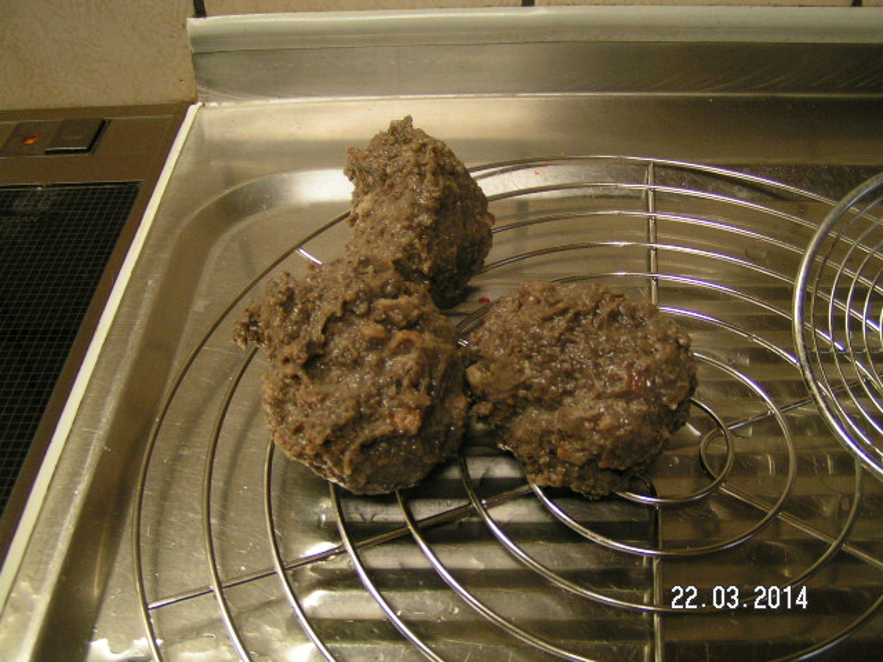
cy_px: 331
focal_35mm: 38
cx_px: 442
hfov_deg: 49.0
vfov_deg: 37.7
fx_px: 969
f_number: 2.8
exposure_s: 1/15
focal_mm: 5.8
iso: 200
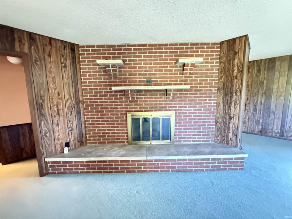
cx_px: 146
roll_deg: +0.6
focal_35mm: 14
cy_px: 110
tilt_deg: -7.4
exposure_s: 1/30
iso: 1600
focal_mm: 2.22
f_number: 2.2
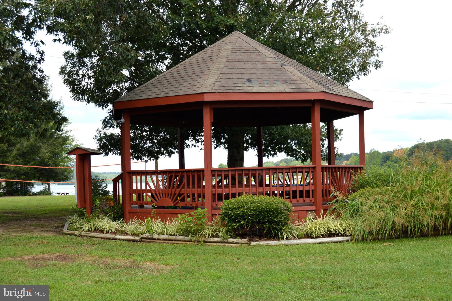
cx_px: 226
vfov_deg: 26.4
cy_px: 150
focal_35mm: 51
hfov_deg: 38.9
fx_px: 640
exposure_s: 1/200
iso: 100
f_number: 7.1
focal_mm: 34
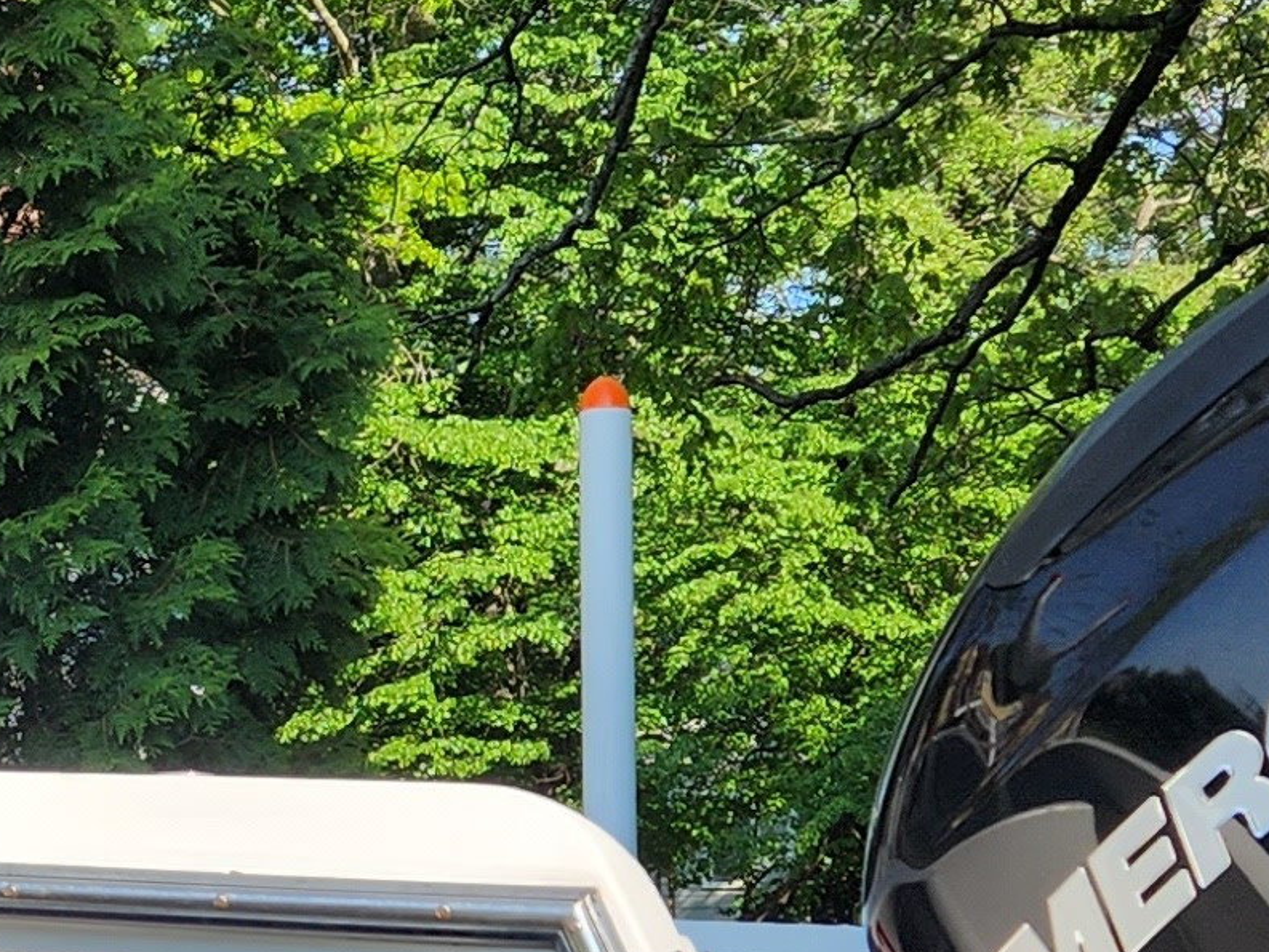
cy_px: 875
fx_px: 4253
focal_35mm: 116
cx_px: -613
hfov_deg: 15.7
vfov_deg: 12.7
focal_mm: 5.4
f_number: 1.8
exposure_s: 1/929
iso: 20
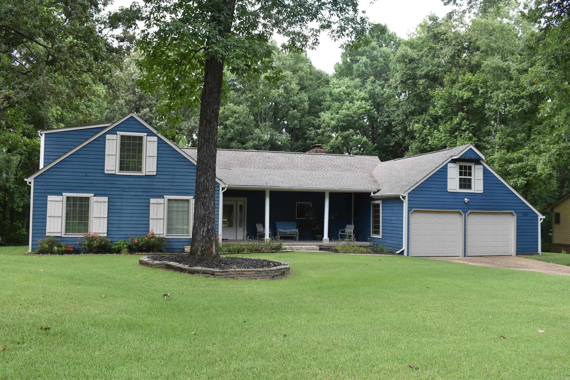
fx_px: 499
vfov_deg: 41.7
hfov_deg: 59.5
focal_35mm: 32
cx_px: 285
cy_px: 190
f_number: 6.3
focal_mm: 21
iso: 400
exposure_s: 1/160
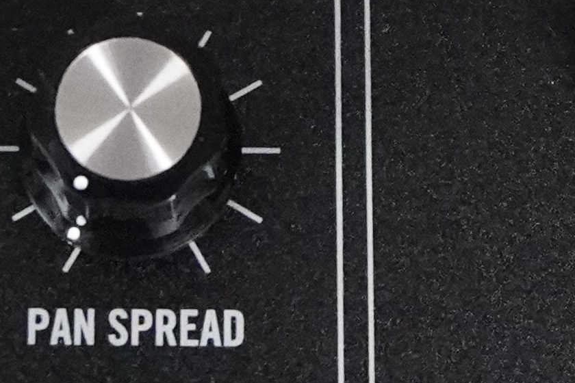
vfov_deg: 9.1
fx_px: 2396
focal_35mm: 150
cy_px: 47
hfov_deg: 13.7
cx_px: 164
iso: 6400
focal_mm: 14
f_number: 4
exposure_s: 1/60
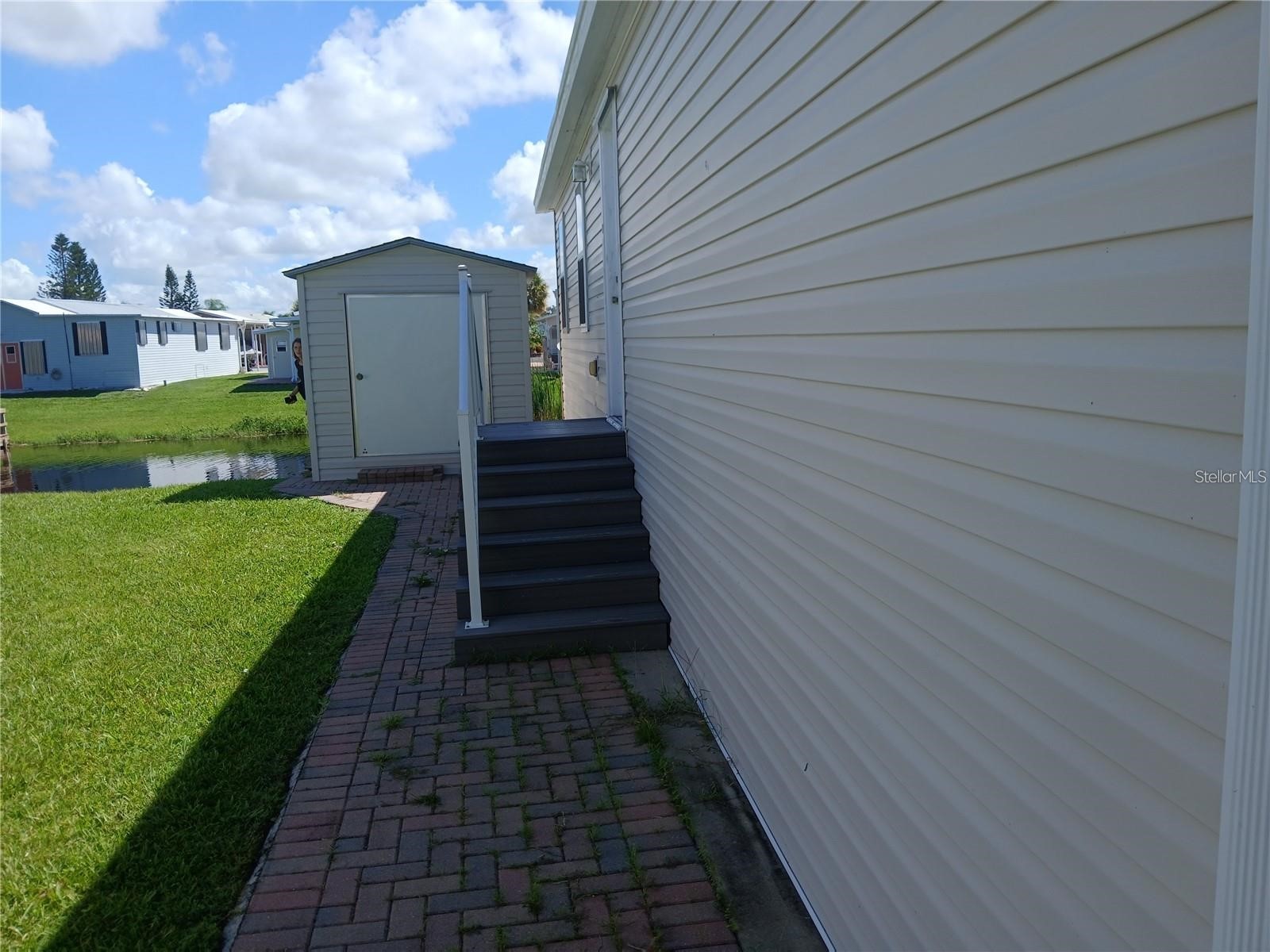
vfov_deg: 53.1
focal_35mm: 26
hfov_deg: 67.3
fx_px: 954
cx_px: 635
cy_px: 476
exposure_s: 1/524
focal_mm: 3.98
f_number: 1.8
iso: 20
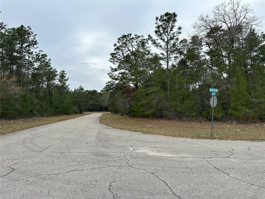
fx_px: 184
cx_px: 132
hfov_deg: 71.6
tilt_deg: +3.8
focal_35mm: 24
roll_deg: +0.2
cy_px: 100
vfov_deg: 56.8
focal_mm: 6.86
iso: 80
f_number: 1.78
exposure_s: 1/2525
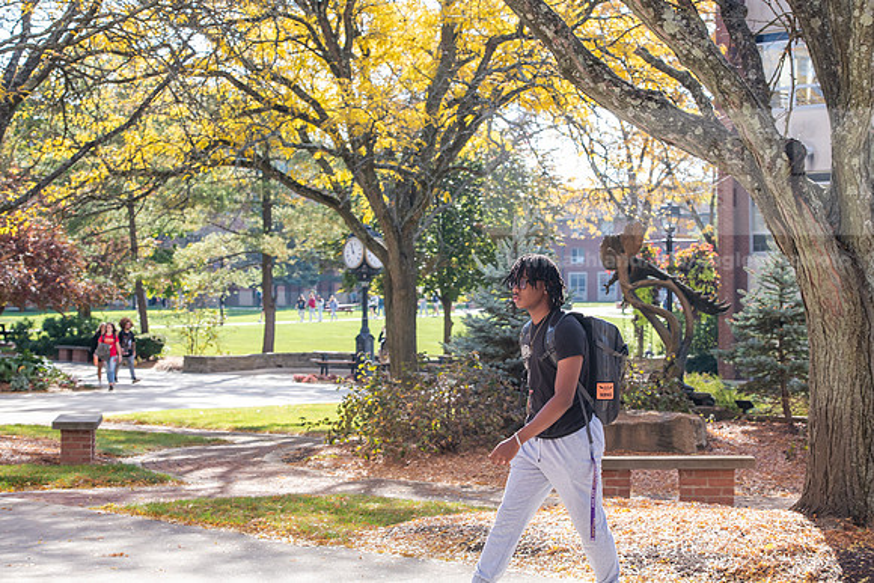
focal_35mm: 70
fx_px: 1700
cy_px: 292
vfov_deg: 19.5
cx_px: 437
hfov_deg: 28.8
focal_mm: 70
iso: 400
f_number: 7.1
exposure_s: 1/250
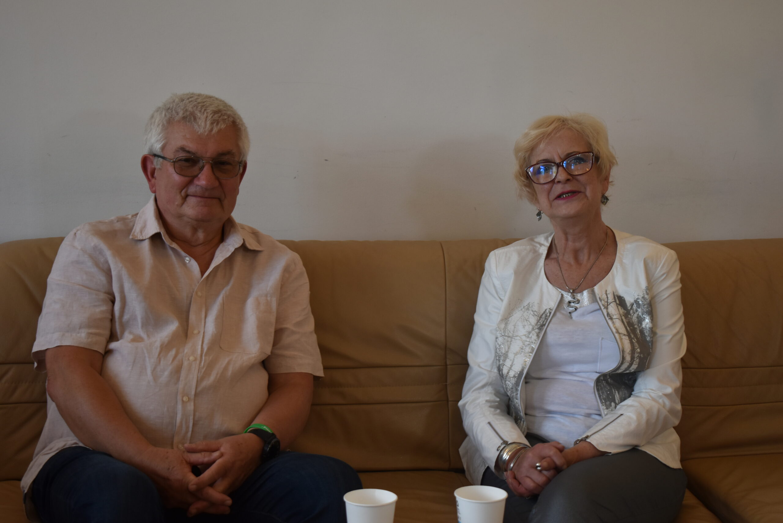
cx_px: 392
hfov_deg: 31.9
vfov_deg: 21.6
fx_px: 1370
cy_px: 262
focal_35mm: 63
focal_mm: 42
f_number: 5
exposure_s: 1/80
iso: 400
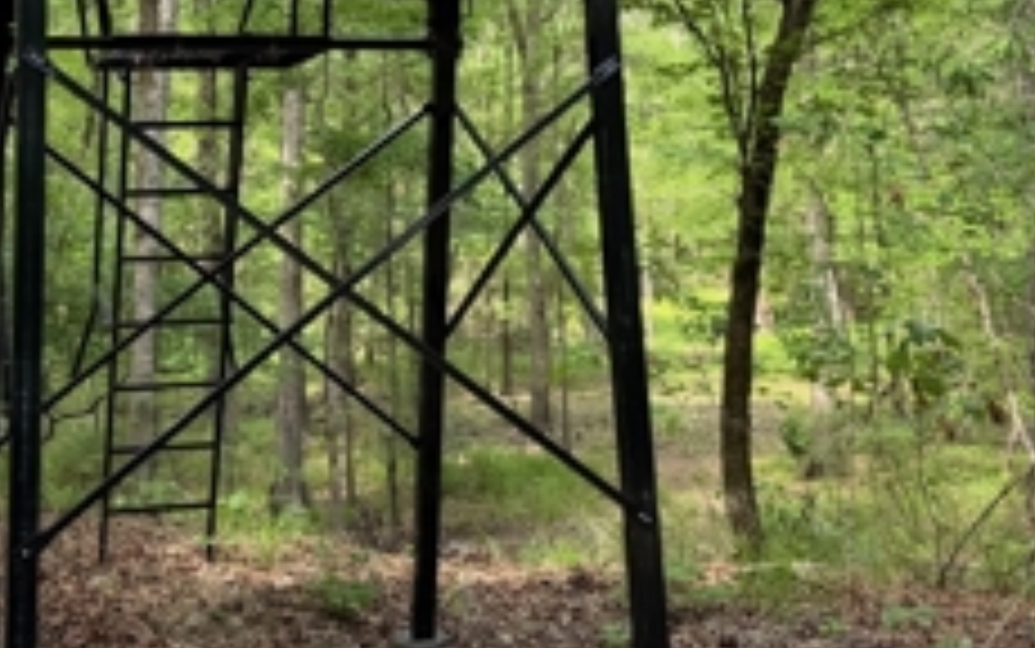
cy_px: 50
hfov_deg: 34.1
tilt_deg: +4.2
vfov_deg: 21.5
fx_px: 1665
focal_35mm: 59
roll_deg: +0.3
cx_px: 317
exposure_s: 1/327
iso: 80
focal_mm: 6.76
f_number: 1.78
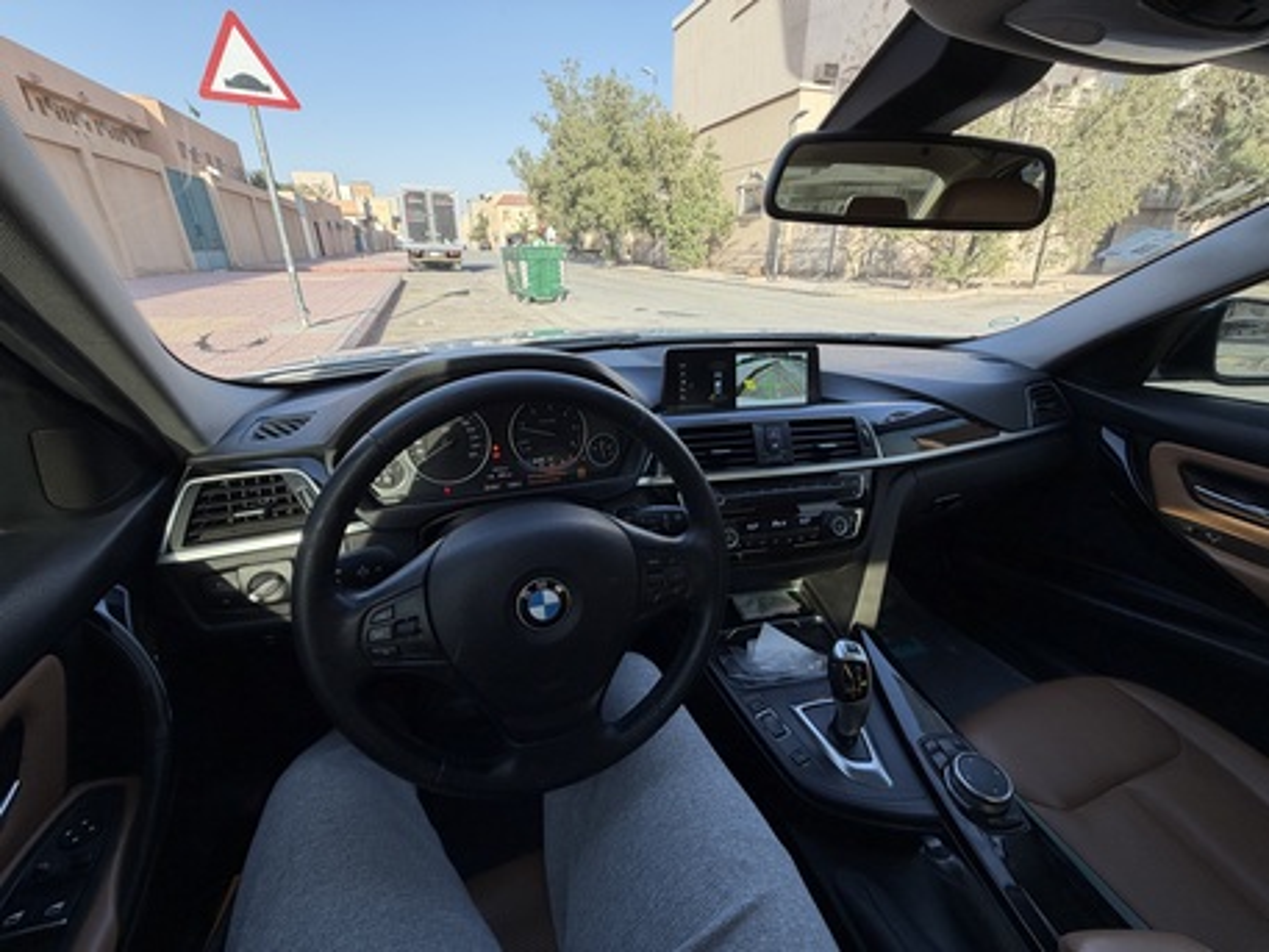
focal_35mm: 14
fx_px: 513
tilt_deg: -25.0
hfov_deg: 102.0
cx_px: 634
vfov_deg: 85.7
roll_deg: +0.9
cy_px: 476
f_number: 2.2
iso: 50
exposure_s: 1/279
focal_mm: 2.22
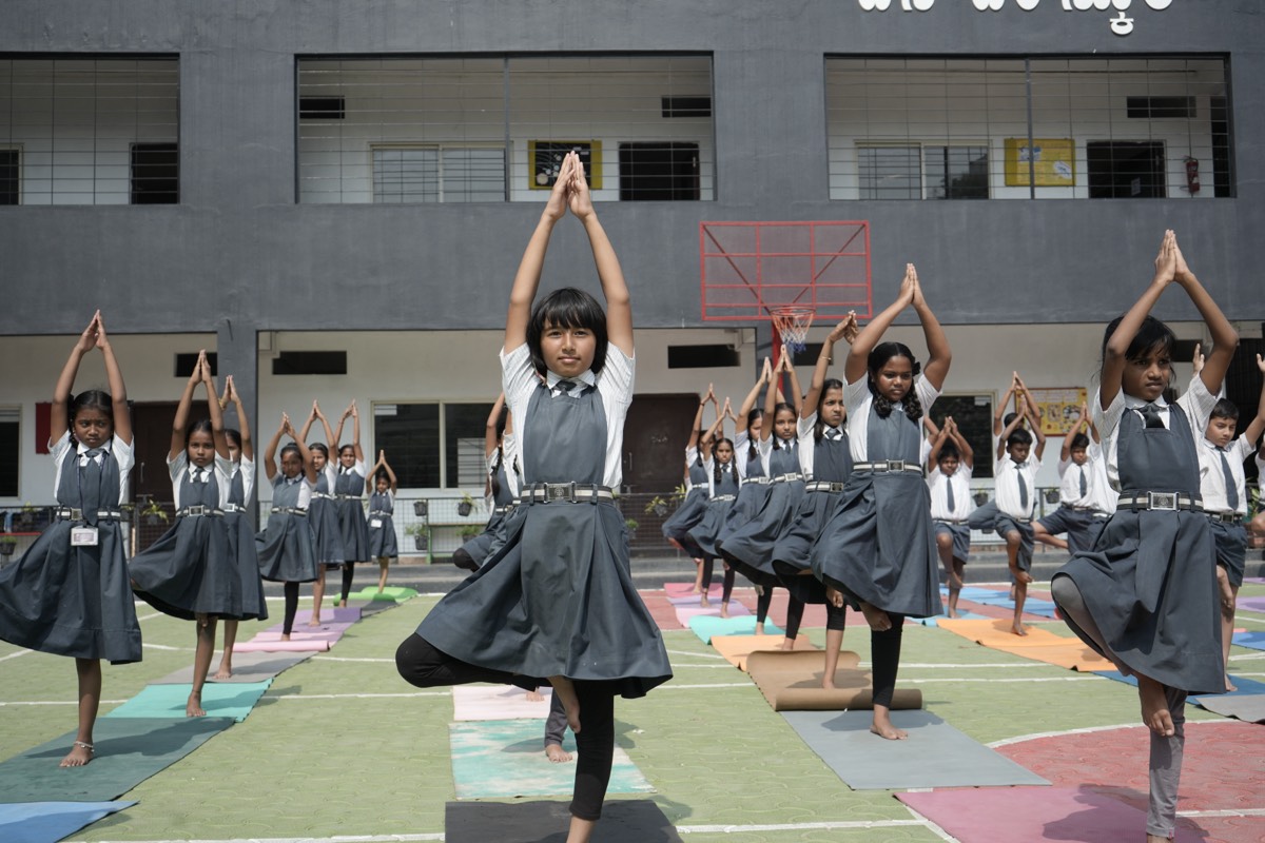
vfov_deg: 31.2
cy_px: 422
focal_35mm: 43
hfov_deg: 45.4
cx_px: 632
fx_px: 1511
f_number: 5.6
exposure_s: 1/400
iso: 100
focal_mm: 43
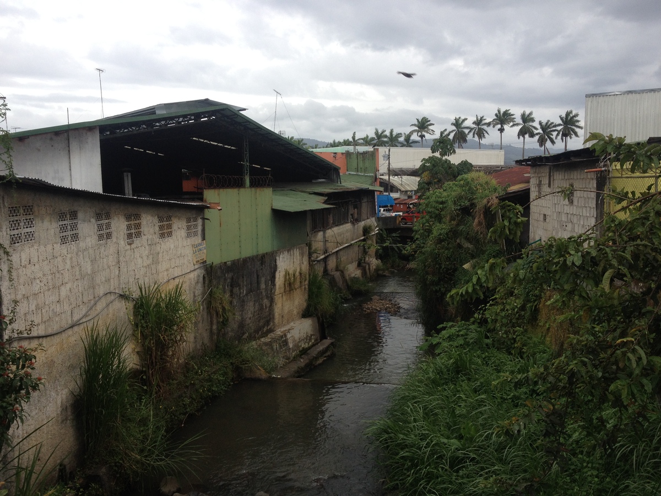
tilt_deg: -8.6
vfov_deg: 40.7
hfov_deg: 52.6
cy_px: 248
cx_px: 330
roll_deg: +1.7
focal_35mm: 35
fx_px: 668
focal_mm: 4.28
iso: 50
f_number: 2.4
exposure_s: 1/347
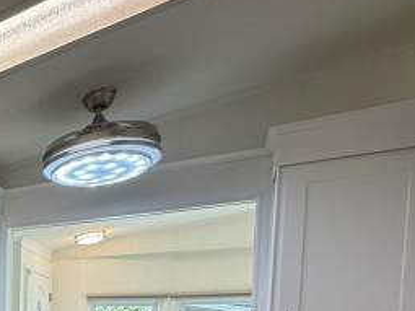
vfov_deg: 28.9
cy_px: 363
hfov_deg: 28.7
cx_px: -199
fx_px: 527
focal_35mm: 44
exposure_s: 1/120
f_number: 2.2
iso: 125
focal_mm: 2.22
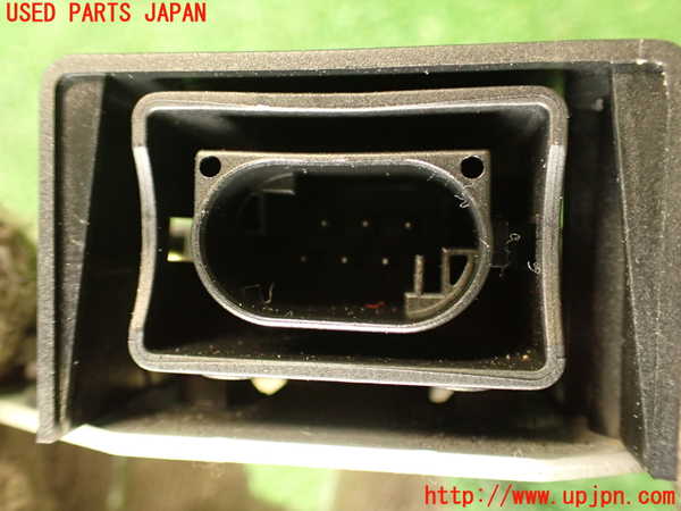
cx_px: 340
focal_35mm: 32
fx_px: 630
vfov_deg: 44.2
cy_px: 256
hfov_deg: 56.8
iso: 800
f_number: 2.4
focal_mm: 5.79
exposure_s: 1/25
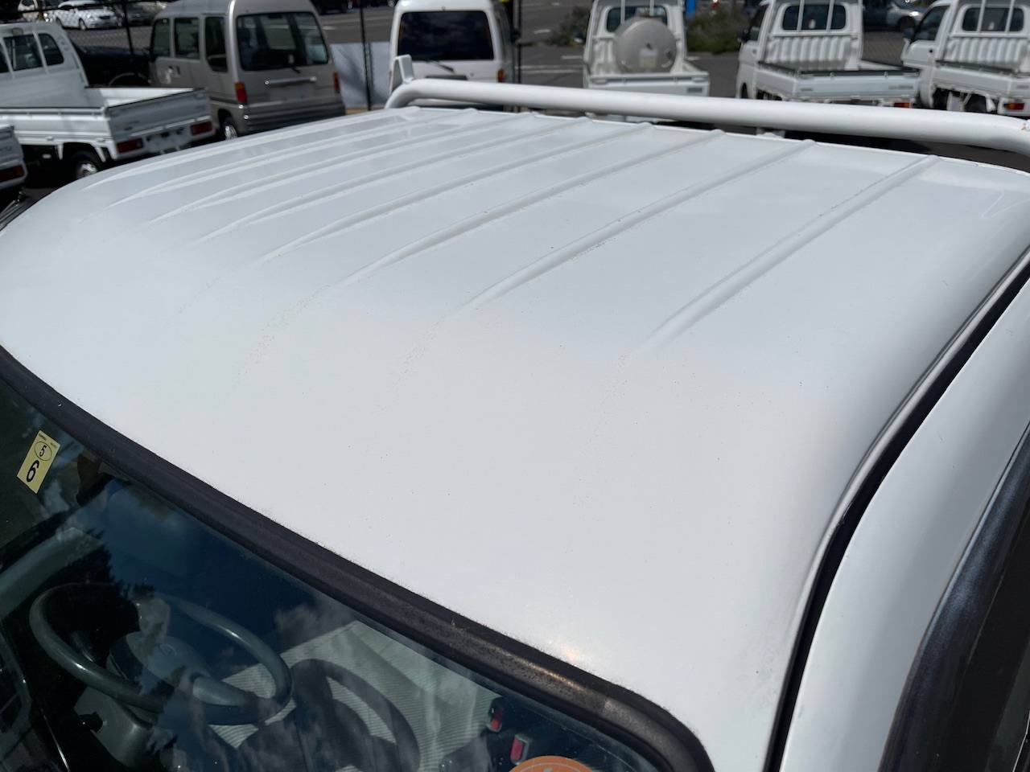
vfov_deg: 54.9
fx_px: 744
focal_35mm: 25
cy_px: 386
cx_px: 515
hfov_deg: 69.4
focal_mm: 5.1
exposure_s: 1/20833
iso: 32
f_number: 1.6
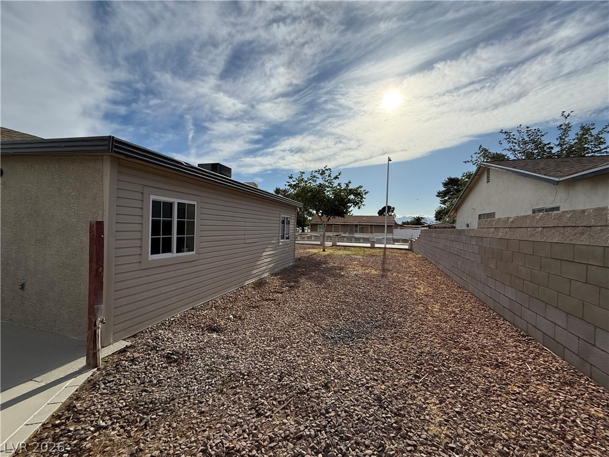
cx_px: 304
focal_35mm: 14
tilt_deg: +1.7
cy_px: 228
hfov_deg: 102.1
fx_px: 246
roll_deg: -0.4
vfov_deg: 85.7
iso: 80
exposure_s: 1/6173
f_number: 2.2
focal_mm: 2.22
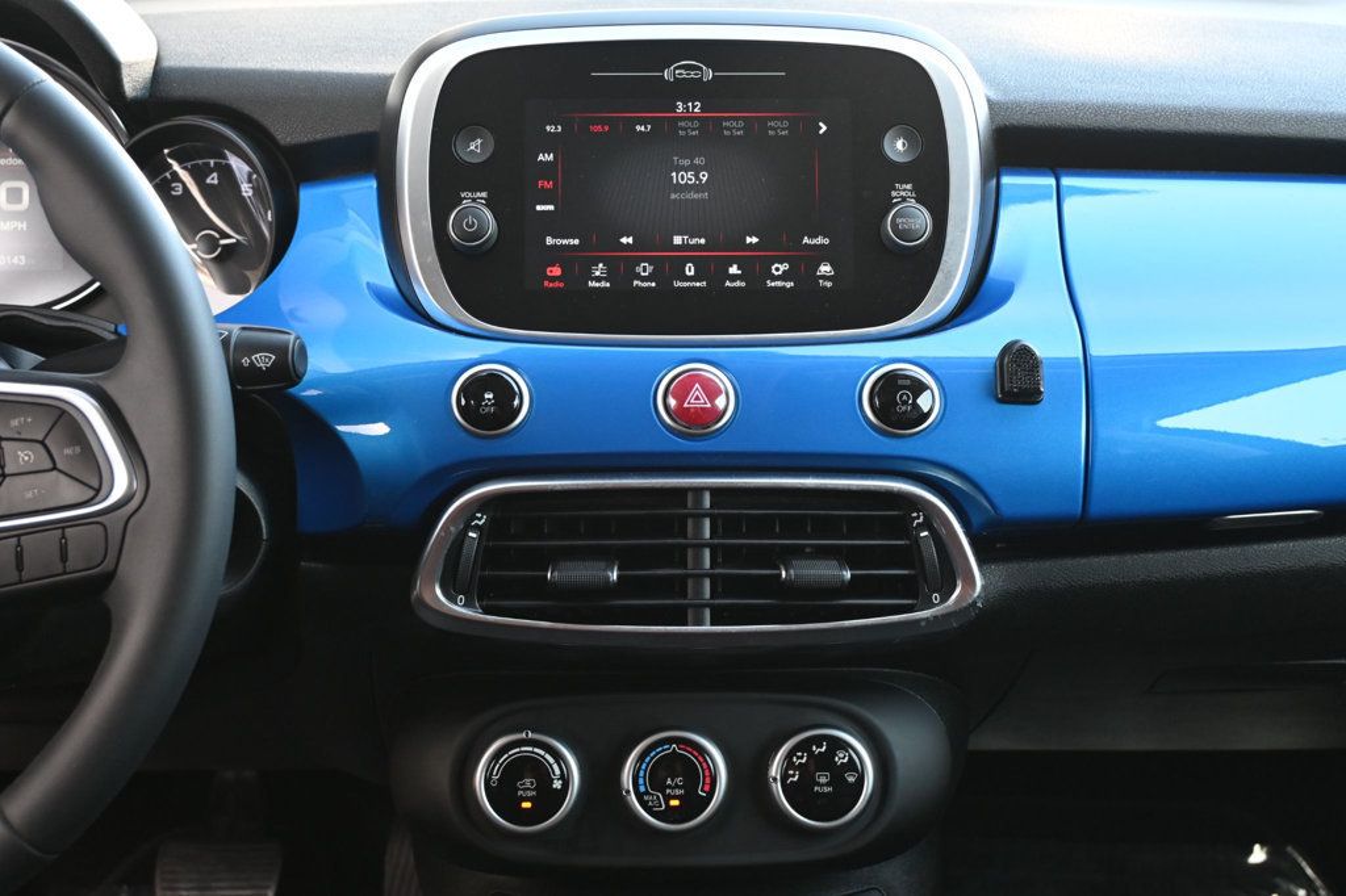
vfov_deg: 29.8
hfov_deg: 43.6
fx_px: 1682
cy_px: 448
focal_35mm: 45
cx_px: 673
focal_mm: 30
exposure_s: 1/125
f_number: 4.8
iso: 1000
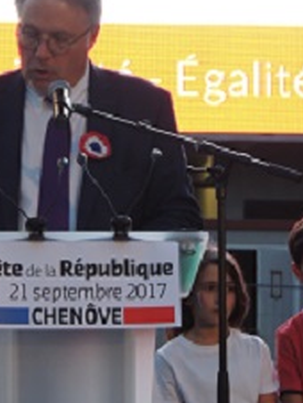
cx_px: 68
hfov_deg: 8.0
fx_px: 2155
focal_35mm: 185
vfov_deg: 10.7
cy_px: 133
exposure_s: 1/100
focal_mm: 18.7
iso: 400
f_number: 4.2
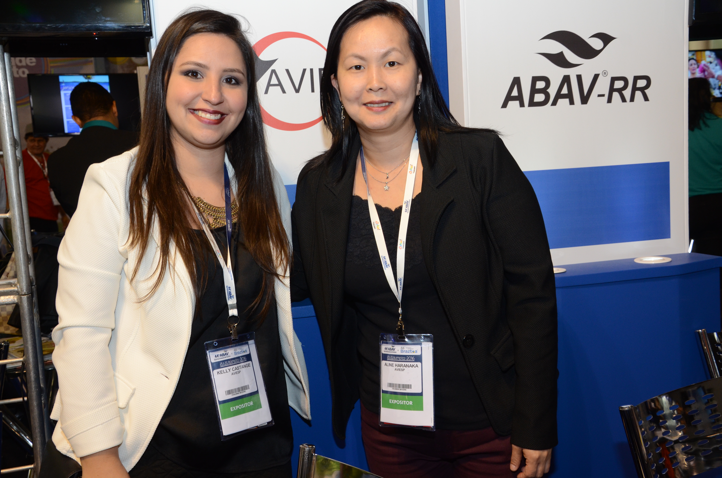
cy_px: 239
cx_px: 361
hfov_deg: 46.5
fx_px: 841
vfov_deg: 31.8
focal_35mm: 42
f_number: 6.3
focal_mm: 28
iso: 800
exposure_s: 1/100
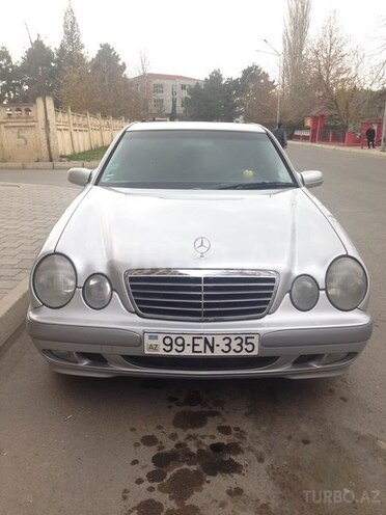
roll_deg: -0.9
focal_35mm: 33
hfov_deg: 42.9
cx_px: 193
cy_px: 258
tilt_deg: -15.0
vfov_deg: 55.4
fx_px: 491
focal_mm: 4.12
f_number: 2.4
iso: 50
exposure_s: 1/120
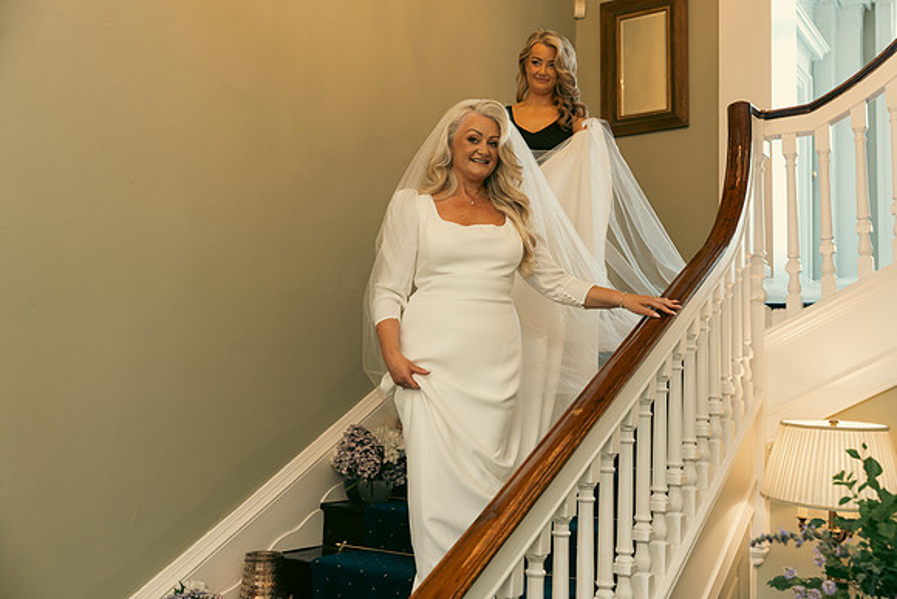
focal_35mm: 37
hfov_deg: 51.9
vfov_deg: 36.0
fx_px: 922
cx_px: 448
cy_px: 300
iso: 1000
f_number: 3.5
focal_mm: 37
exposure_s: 1/160
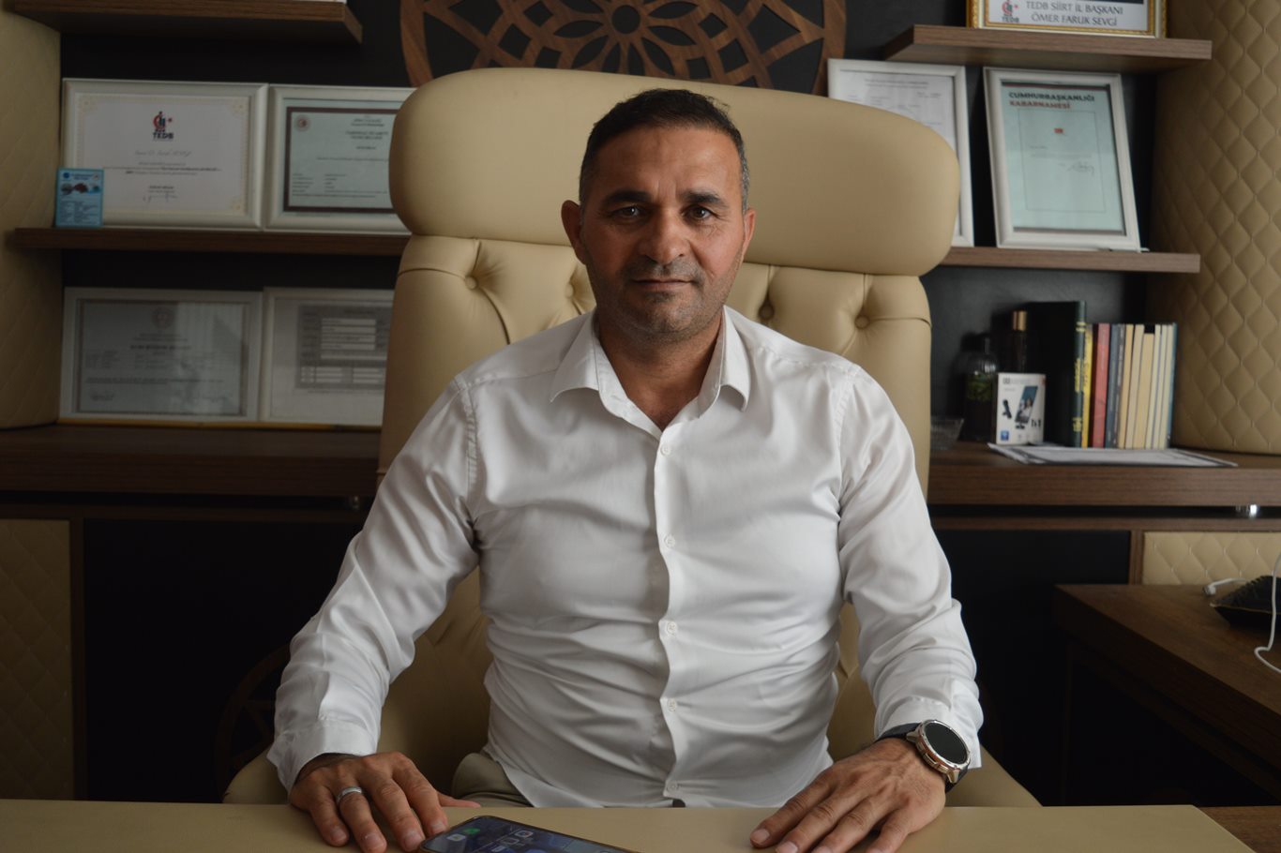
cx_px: 640
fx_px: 1334
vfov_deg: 35.5
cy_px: 426
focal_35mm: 38
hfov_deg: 51.3
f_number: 4.5
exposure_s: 1/80
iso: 400
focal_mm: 25
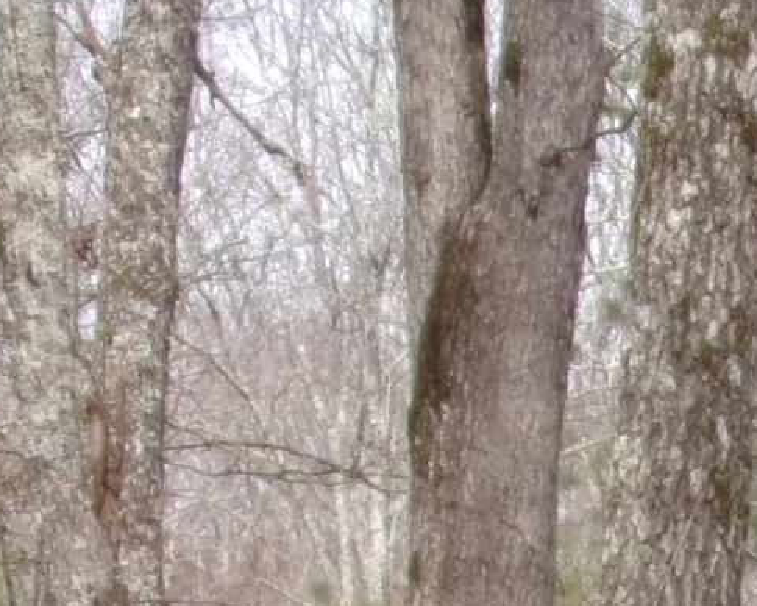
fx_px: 6228
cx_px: 1695
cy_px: 1521
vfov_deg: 5.4
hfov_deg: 6.7
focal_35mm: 278
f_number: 4.1
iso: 80
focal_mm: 8.3
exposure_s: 1/240
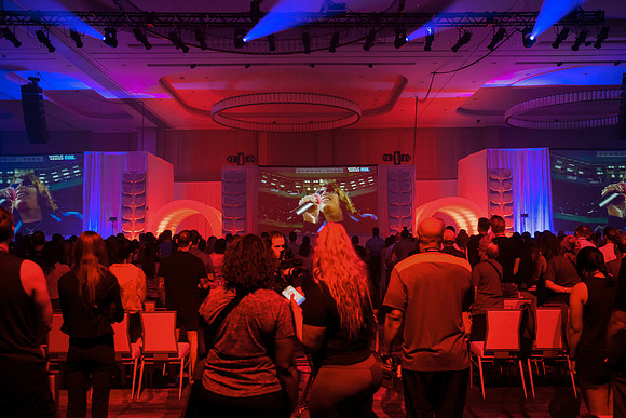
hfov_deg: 54.4
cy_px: 209
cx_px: 313
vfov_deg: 37.9
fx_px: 609
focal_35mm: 35
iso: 1250
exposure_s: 1/160
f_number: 4
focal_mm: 35
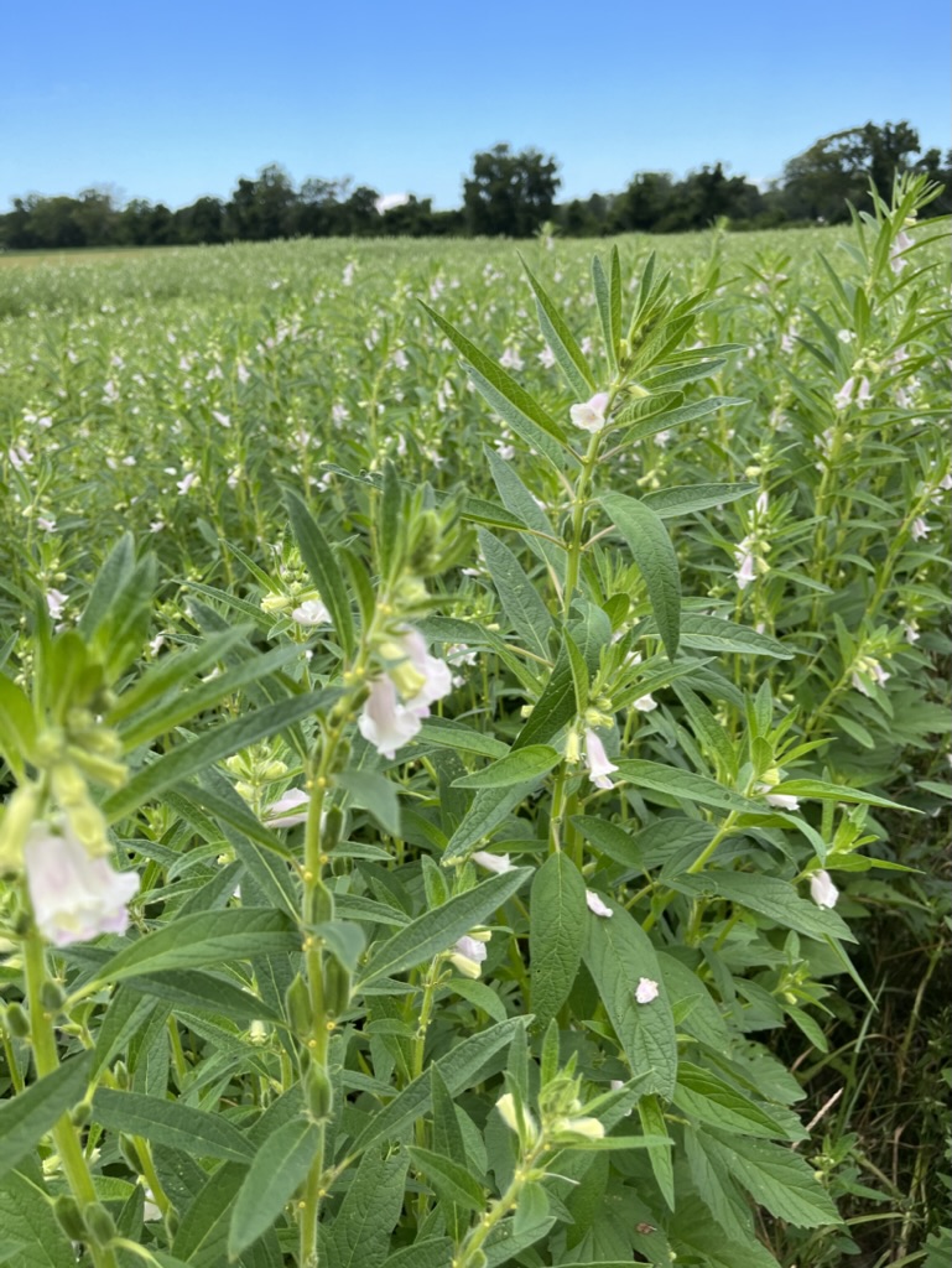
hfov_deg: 53.1
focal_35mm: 26
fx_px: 953
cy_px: 634
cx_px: 476
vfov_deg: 67.3
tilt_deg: -23.0
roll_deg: +3.4
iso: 50
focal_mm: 5.1
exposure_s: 1/1294
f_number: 1.6
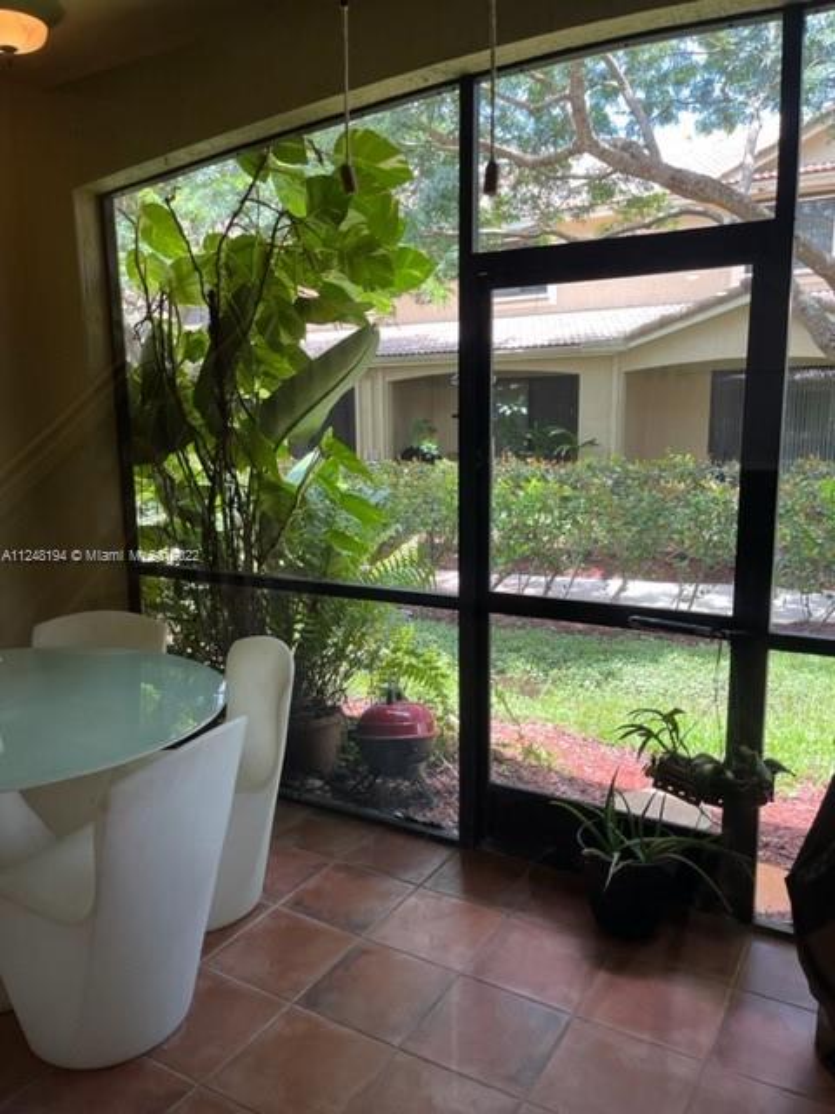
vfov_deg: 67.3
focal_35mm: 26
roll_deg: +1.9
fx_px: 836
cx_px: 418
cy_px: 557
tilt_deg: -8.8
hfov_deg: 53.1
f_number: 1.6
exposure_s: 1/60
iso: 80
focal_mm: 5.1
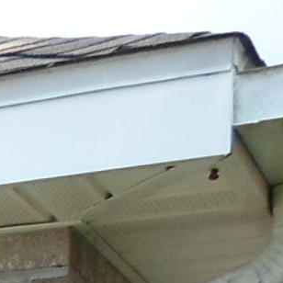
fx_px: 1720
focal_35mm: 186
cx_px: -524
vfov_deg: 8.1
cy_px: 843
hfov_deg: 8.2
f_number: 2.5
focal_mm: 4.5
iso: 80
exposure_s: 1/350
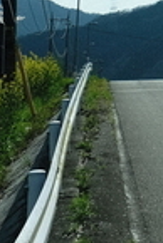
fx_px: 1009
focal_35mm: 149
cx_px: 396
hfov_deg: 8.4
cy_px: -181
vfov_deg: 12.6
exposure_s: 1/1600
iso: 400
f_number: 6.4
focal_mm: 18
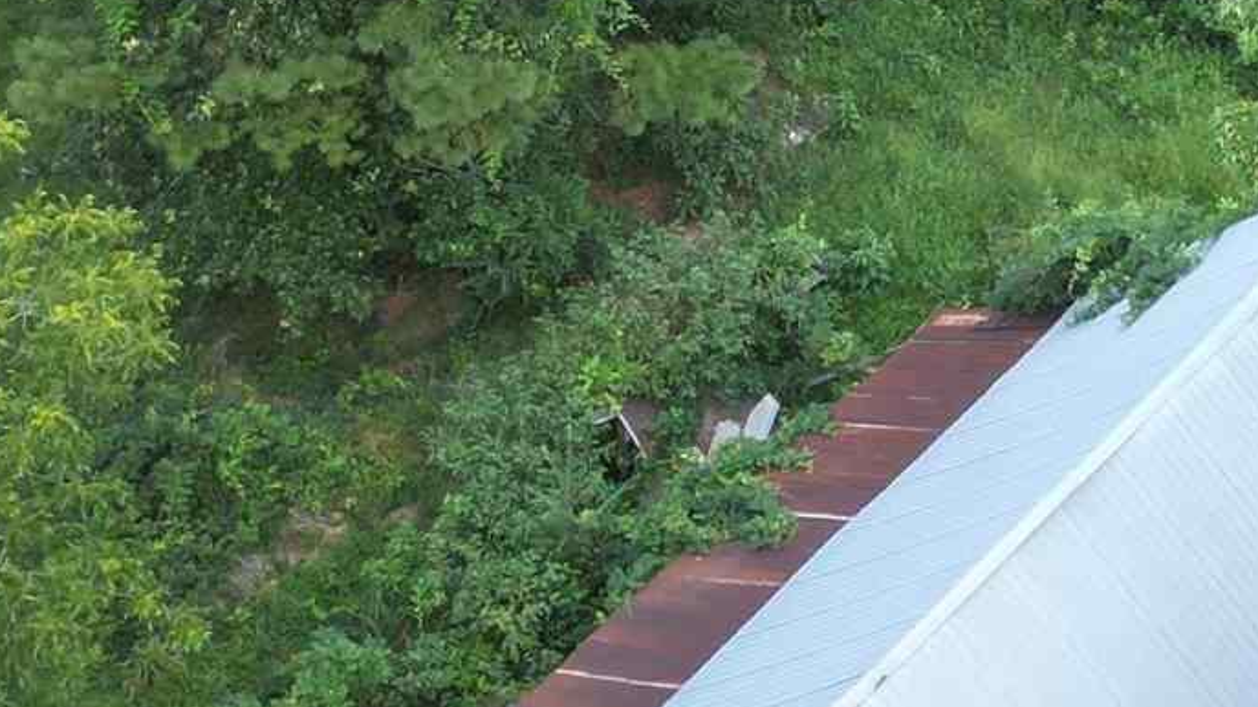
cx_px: 1619
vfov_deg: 10.0
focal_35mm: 117
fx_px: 3902
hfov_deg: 17.3
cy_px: -407
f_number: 1.7
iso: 100
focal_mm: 6.72
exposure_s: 1/125
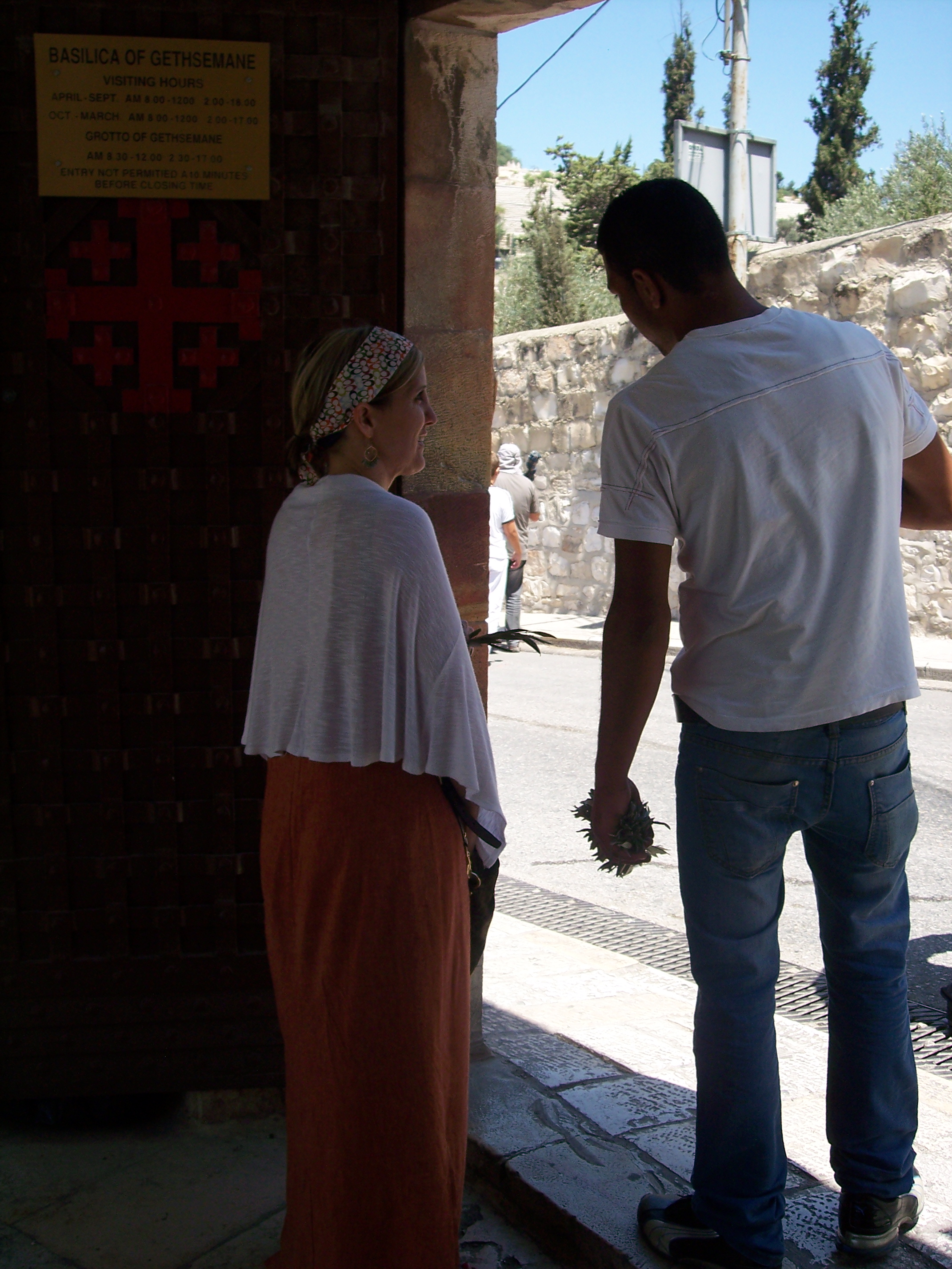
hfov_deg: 36.8
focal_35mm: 39
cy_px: 634
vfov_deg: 47.9
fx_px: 1430
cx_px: 476
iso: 100
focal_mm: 8
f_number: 3.4
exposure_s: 1/750
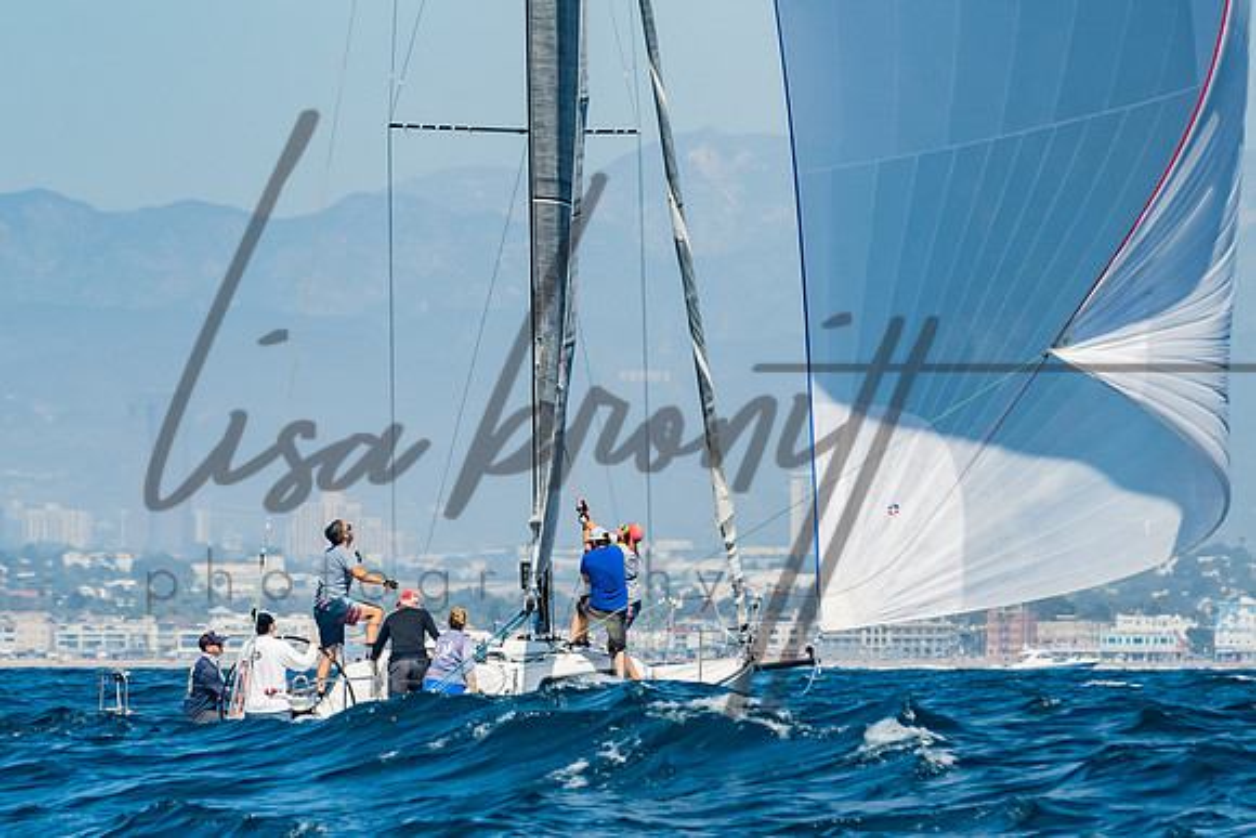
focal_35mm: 484
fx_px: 16882
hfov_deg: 4.3
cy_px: 351
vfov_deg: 2.8
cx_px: 250
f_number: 6.3
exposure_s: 1/320
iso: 160
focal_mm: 200
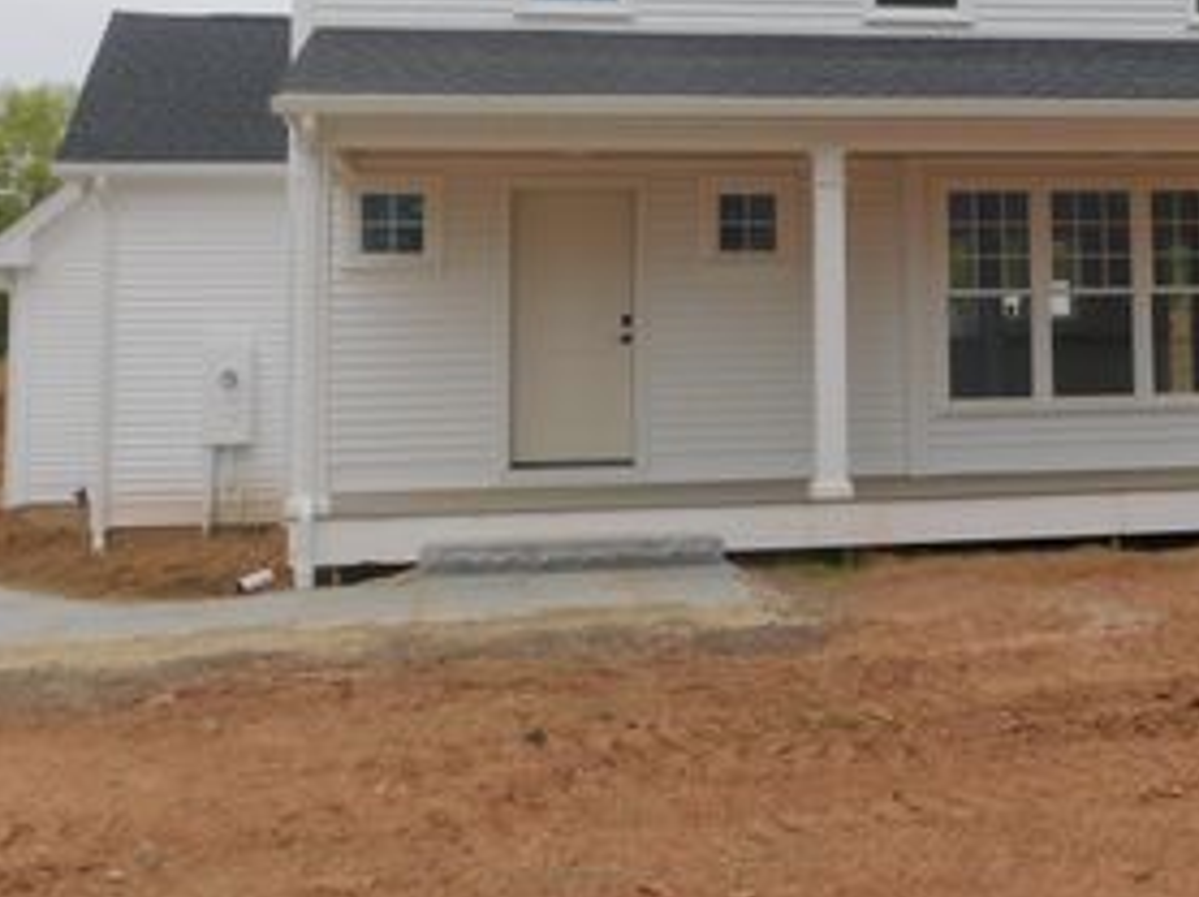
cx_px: 936
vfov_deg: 26.4
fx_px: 1869
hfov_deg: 34.6
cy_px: 157
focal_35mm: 54
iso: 125
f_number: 3.2
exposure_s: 1/500
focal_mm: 5.3
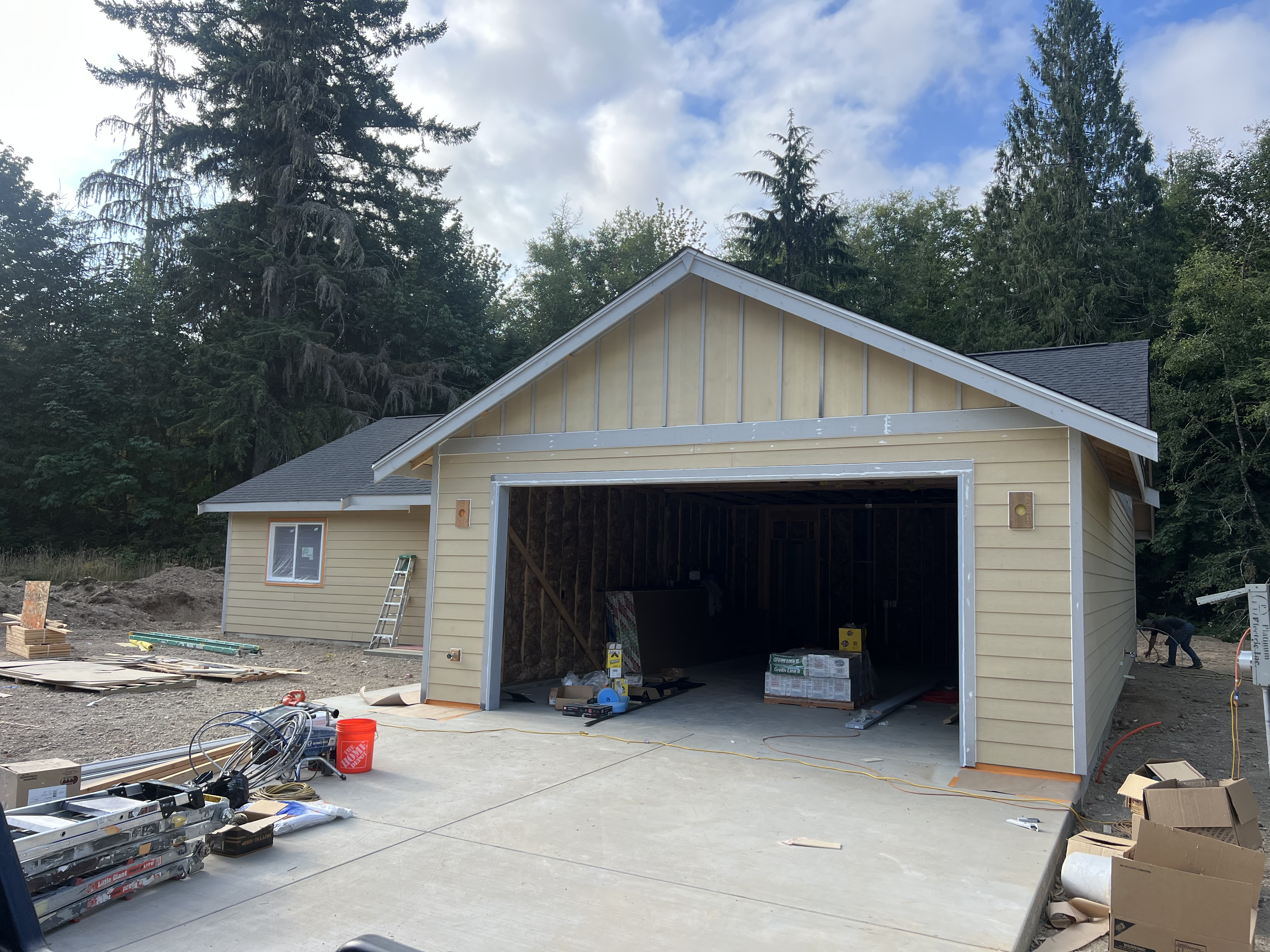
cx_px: 635
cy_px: 476
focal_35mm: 26
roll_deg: -3.8
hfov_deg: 67.3
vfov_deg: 53.1
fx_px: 954
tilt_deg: +3.5
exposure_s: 1/1344
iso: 50
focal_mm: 5.7
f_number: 1.5
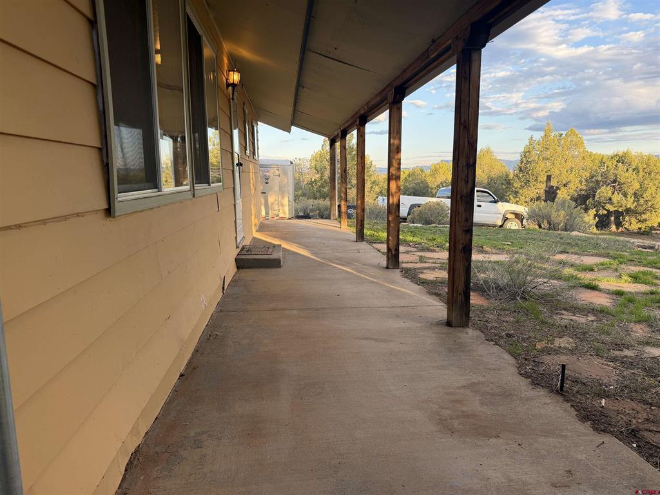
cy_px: 248
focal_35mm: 24
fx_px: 458
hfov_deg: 71.6
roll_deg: +1.1
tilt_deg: -8.9
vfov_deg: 56.8
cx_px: 330
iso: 100
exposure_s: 1/543
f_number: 1.78
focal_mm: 6.76
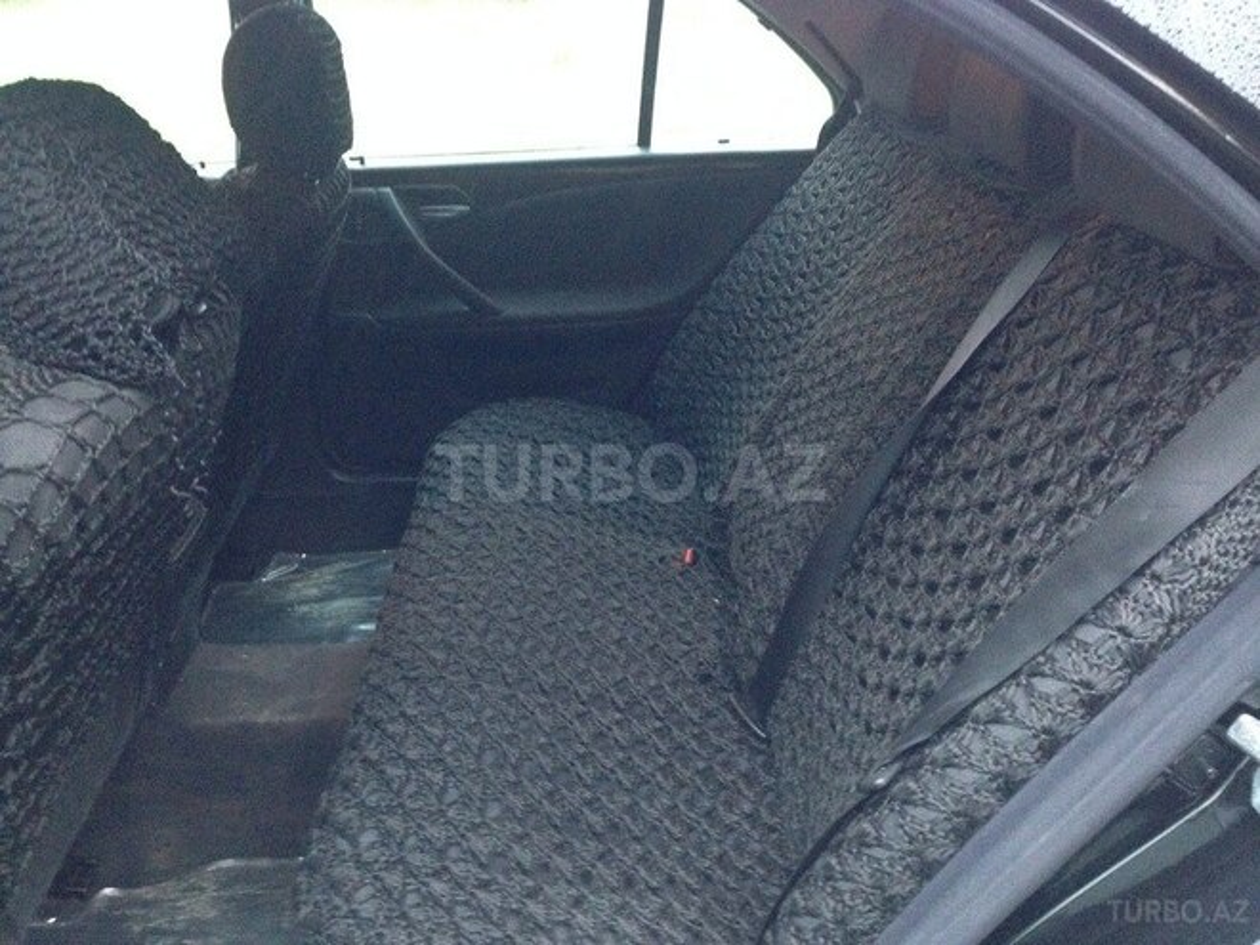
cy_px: 472
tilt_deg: -21.2
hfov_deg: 55.4
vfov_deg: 42.9
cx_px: 630
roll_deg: +0.4
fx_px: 1201
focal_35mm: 33
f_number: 2.4
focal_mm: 4.12
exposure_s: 1/15
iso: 500
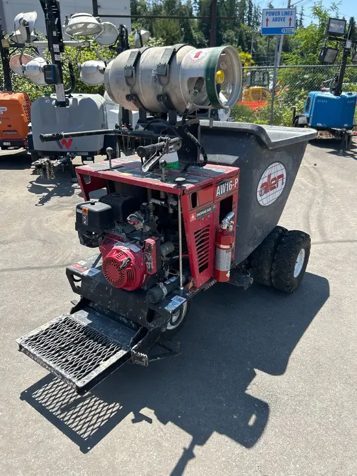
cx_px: 178
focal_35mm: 26
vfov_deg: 67.3
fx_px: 357
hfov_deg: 53.1
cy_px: 238
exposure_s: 1/1575
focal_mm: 5.7
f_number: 1.5
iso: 50
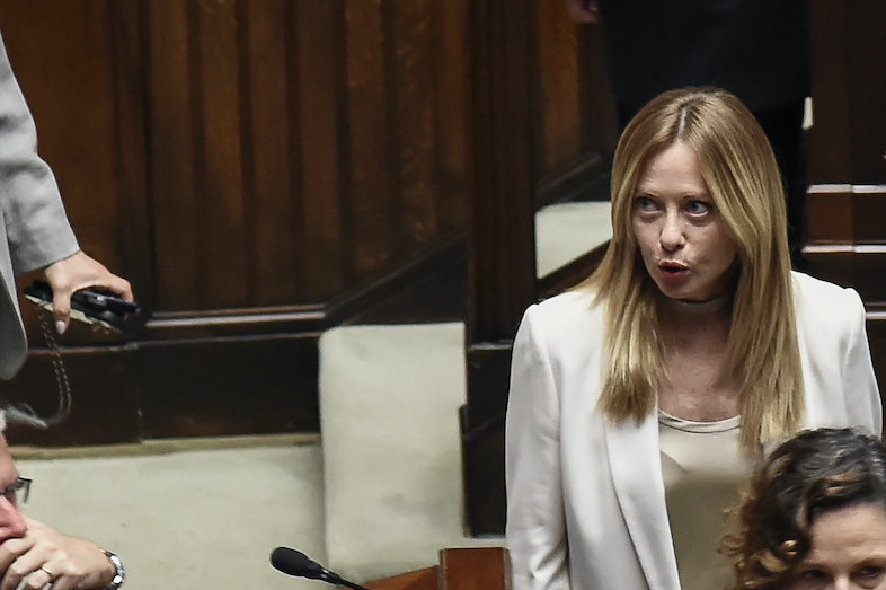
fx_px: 10010
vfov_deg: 3.4
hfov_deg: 5.1
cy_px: 465
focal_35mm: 407
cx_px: 525
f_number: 5
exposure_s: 1/160
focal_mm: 200
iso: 4000
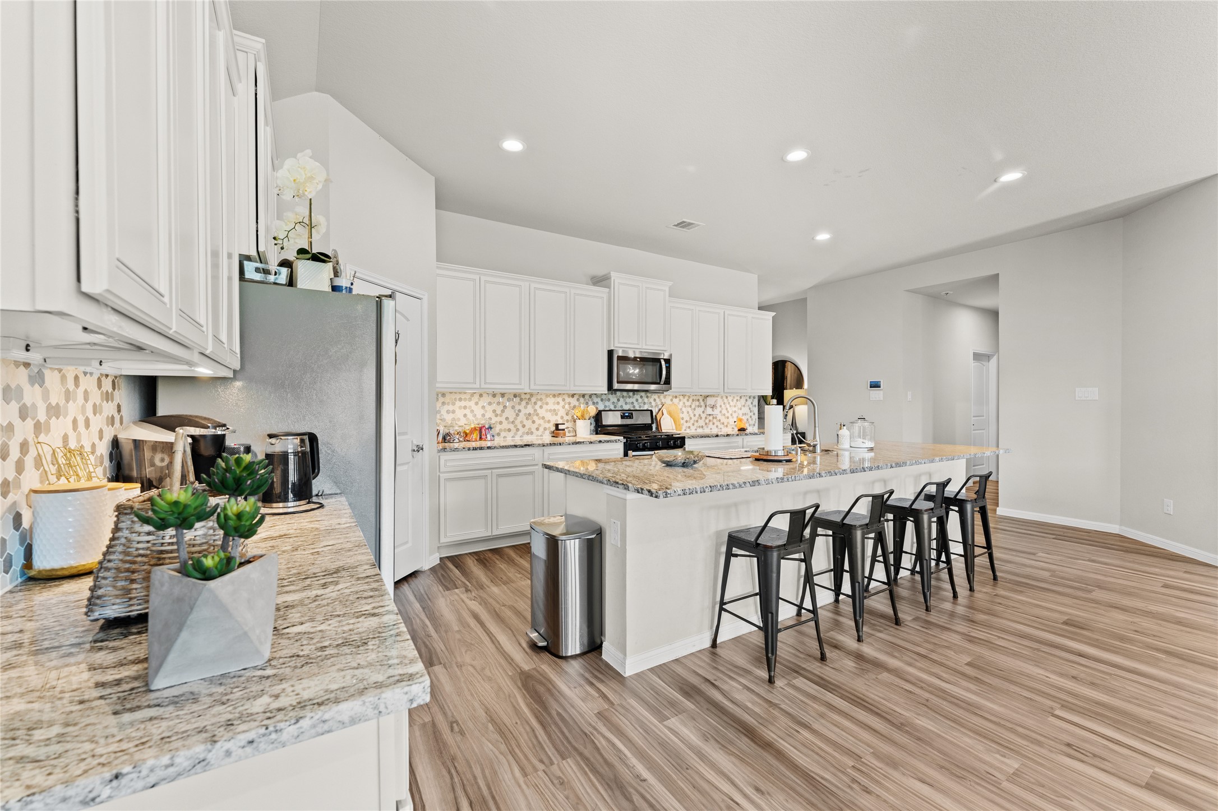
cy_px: 406
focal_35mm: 14
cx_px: 609
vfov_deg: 81.2
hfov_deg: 104.3
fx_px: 474
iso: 400
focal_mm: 14
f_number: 8
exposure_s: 1/1.67
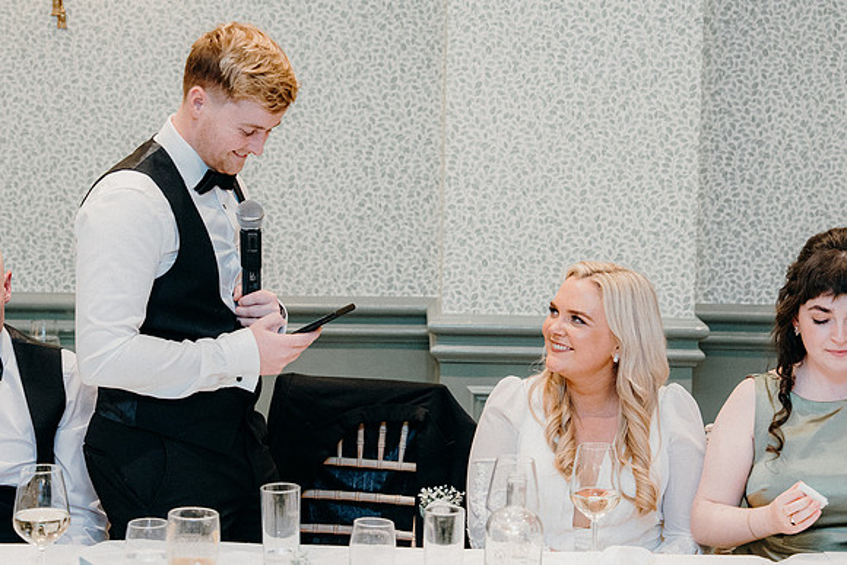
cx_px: 424
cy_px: 282
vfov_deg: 15.5
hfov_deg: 23.1
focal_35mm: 88
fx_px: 2071
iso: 2500
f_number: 3.5
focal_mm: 59
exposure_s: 1/160
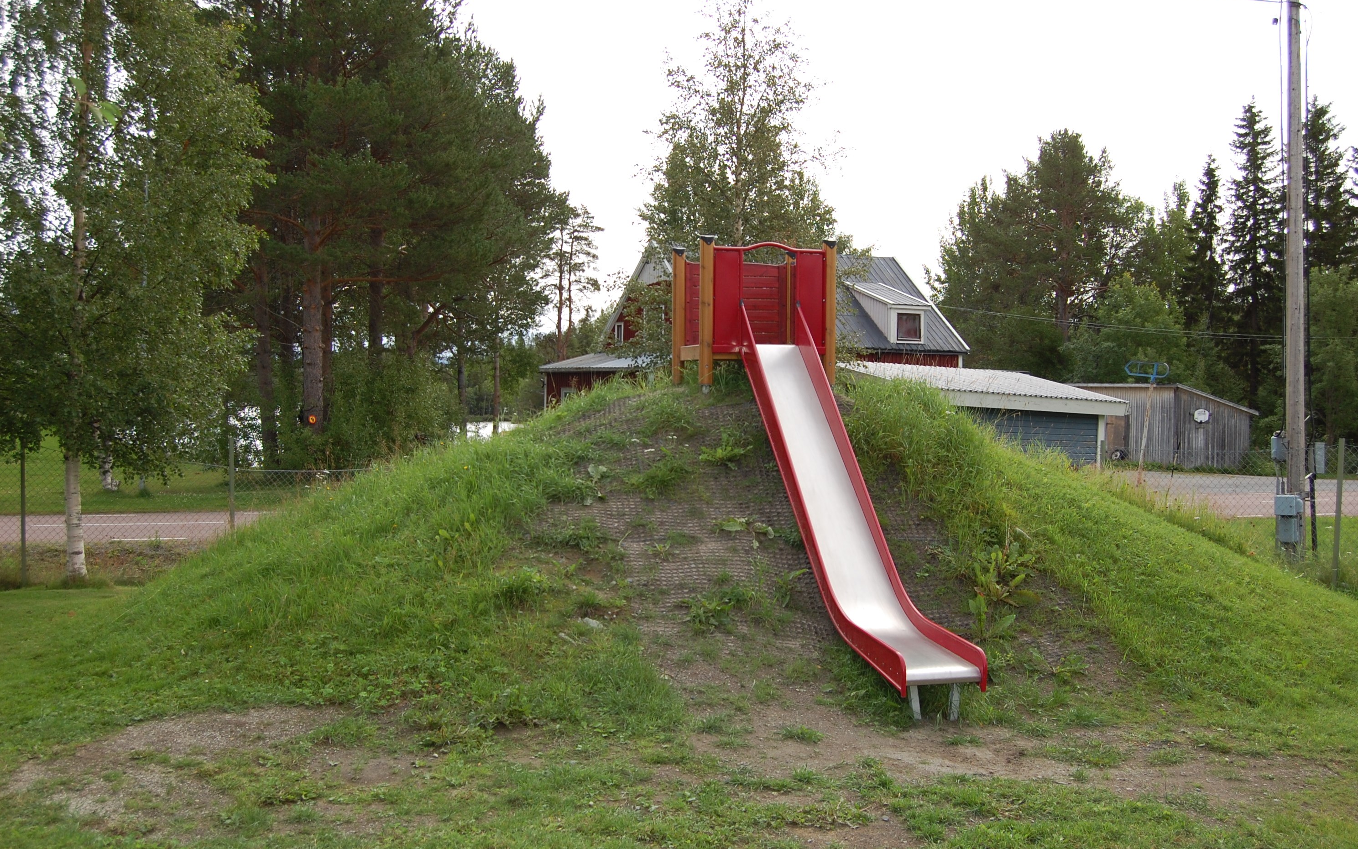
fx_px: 1314
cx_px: 686
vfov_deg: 35.8
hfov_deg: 54.6
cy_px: 413
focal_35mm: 36
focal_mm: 23
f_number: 5.6
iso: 250
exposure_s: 1/500
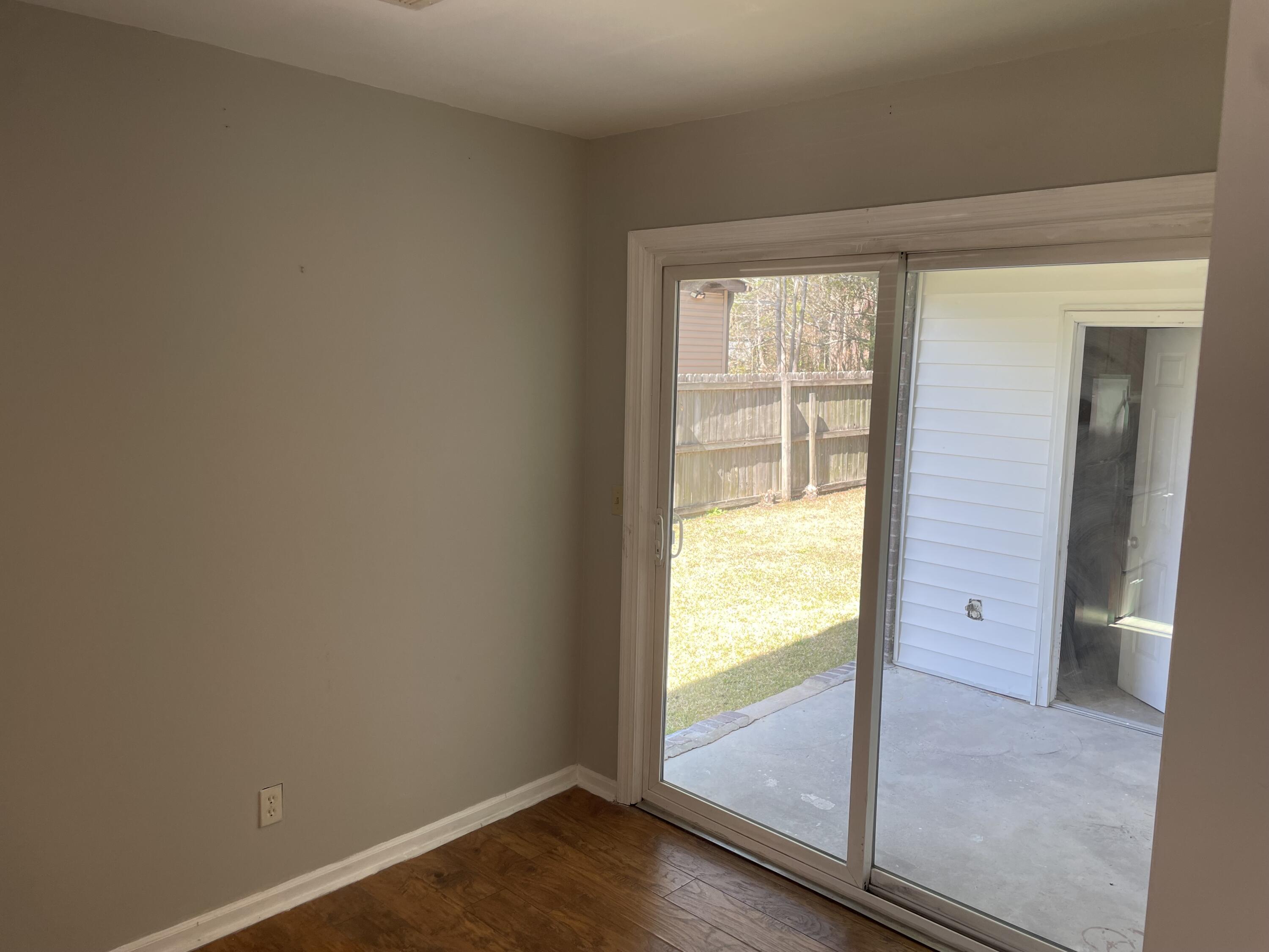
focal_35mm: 26
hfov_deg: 67.3
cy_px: 476
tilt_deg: -6.2
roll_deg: -1.3
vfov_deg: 53.1
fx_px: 953
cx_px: 634
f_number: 1.6
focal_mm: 4.2
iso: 32
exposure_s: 1/143
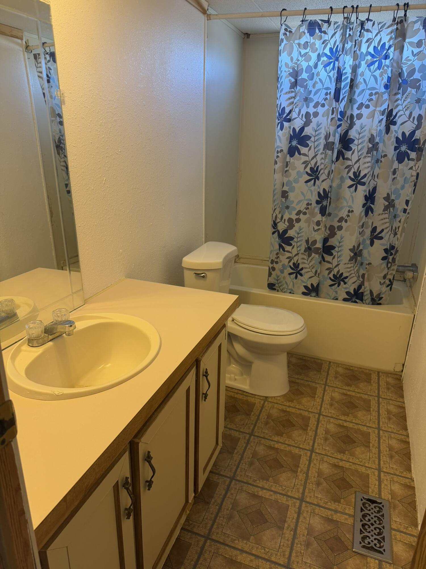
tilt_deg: -20.2
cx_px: 213
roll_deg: -1.7
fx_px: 394
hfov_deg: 56.8
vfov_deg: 71.6
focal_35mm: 24
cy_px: 284
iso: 125
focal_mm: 6.76
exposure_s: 1/60
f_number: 1.78
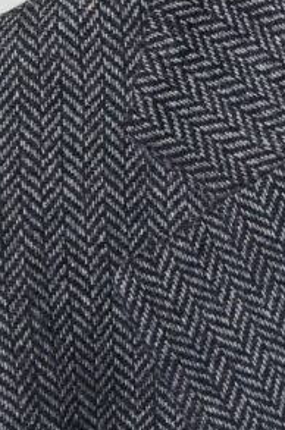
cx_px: 110
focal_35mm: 184
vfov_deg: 11.2
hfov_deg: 7.4
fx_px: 2192
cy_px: 110
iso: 200
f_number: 7.1
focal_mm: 35
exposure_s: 1/200
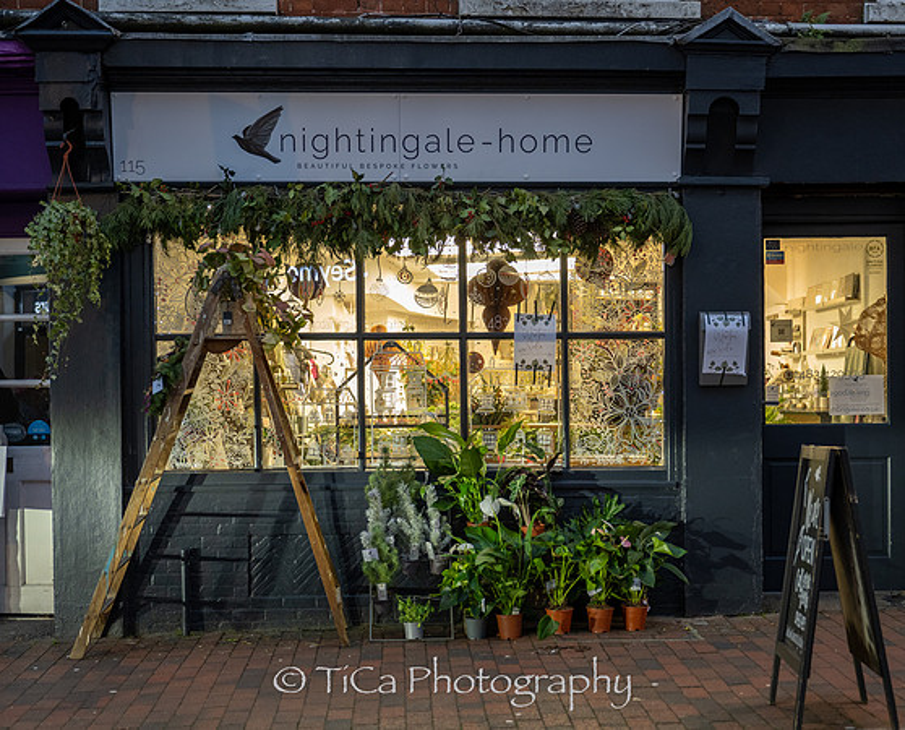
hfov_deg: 33.1
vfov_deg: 26.9
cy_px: 433
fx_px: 1523
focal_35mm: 57
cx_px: 489
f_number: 3.2
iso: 640
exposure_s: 1/50
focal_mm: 37
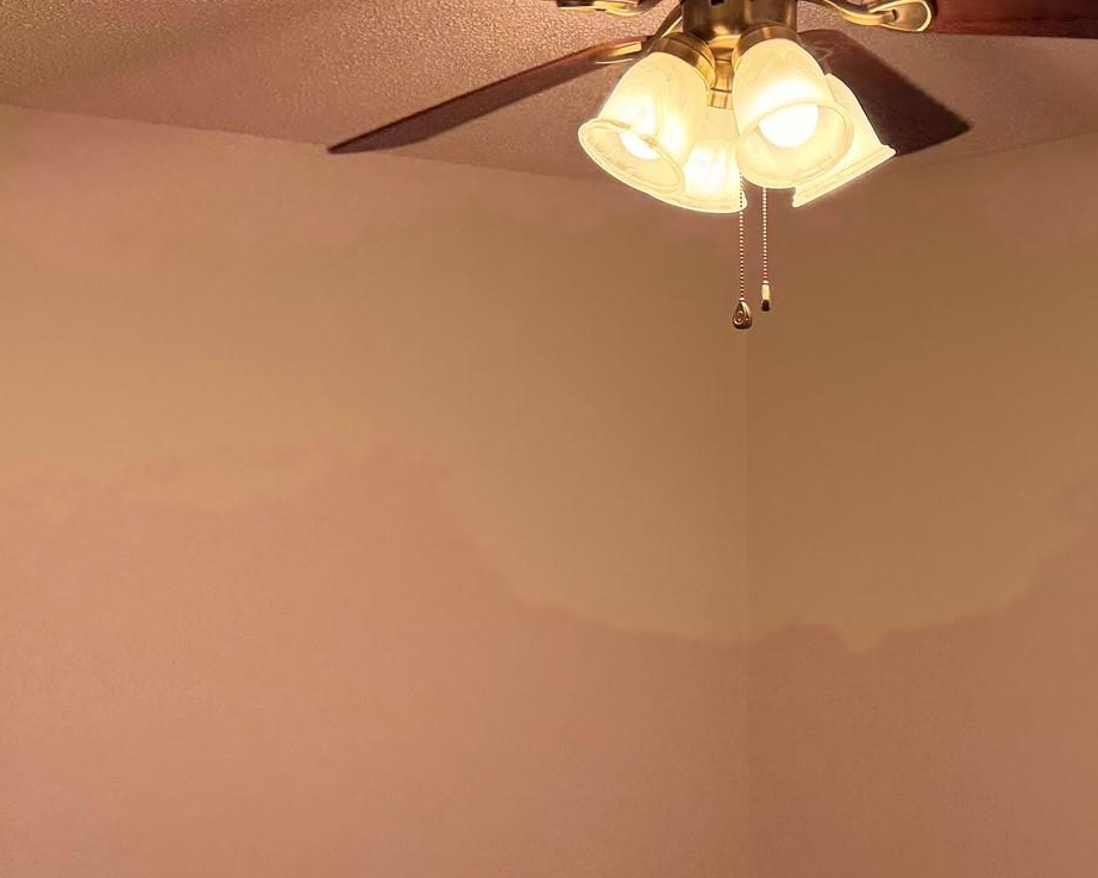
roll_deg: +0.9
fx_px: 1689
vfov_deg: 28.9
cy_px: 591
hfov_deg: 35.7
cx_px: 720
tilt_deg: -4.3
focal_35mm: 52
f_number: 1.78
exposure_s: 1/120
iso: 250
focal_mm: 6.76
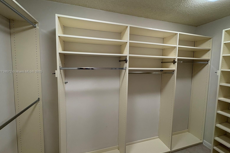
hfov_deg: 100.4
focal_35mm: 15
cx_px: 113
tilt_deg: -3.8
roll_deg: -0.7
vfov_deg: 77.2
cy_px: 72
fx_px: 96
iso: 200
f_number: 2.2
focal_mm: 2.22
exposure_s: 1/120
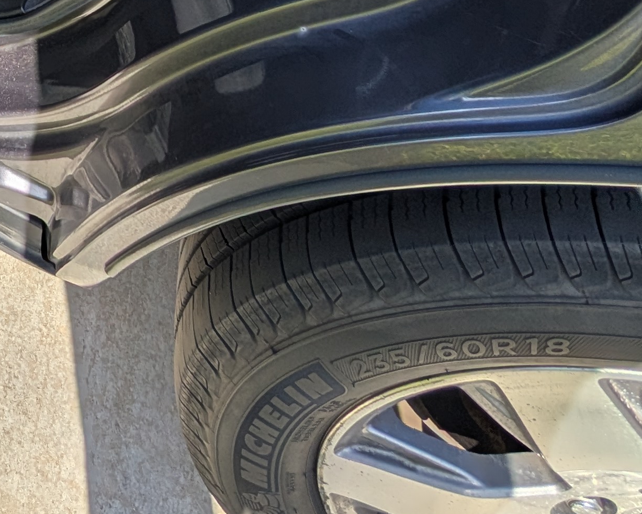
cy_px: -250
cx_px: -96
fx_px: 741
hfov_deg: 37.5
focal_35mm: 39
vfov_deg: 27.2
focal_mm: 2.02
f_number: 1.7
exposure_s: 1/2342
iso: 52
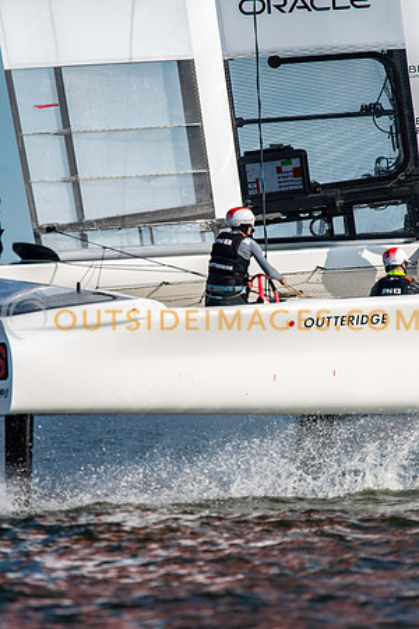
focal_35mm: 630
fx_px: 10998
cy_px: 314
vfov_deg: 3.3
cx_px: 210
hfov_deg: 2.2
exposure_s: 1/3200
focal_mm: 420
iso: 500
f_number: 5.6
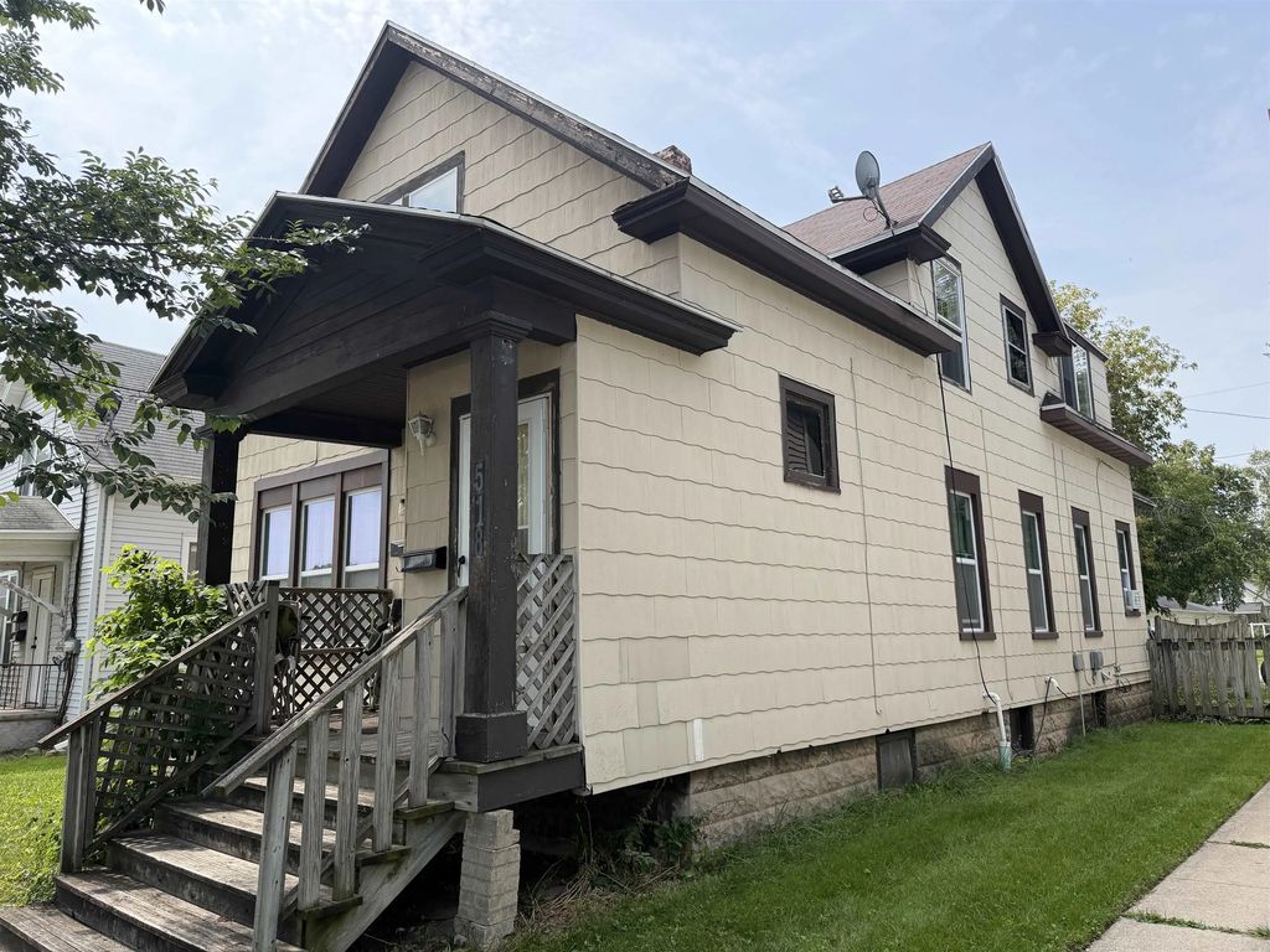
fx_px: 881
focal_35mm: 24
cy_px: 476
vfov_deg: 56.8
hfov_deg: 71.6
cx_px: 635
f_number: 1.78
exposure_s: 1/2801
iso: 100
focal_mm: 6.76
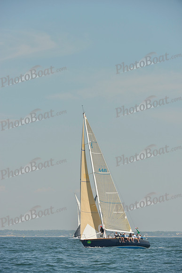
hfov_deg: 6.9
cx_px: 91
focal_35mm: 200
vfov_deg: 10.3
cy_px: 136
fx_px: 1516
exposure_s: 1/1250
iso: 280
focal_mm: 200
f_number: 8
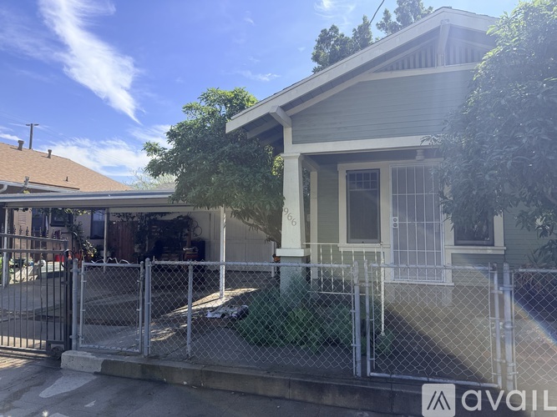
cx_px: 278
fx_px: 386
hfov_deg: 71.6
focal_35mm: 24
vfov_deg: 56.8
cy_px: 208
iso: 100
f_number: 1.78
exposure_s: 1/3279
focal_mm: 6.76
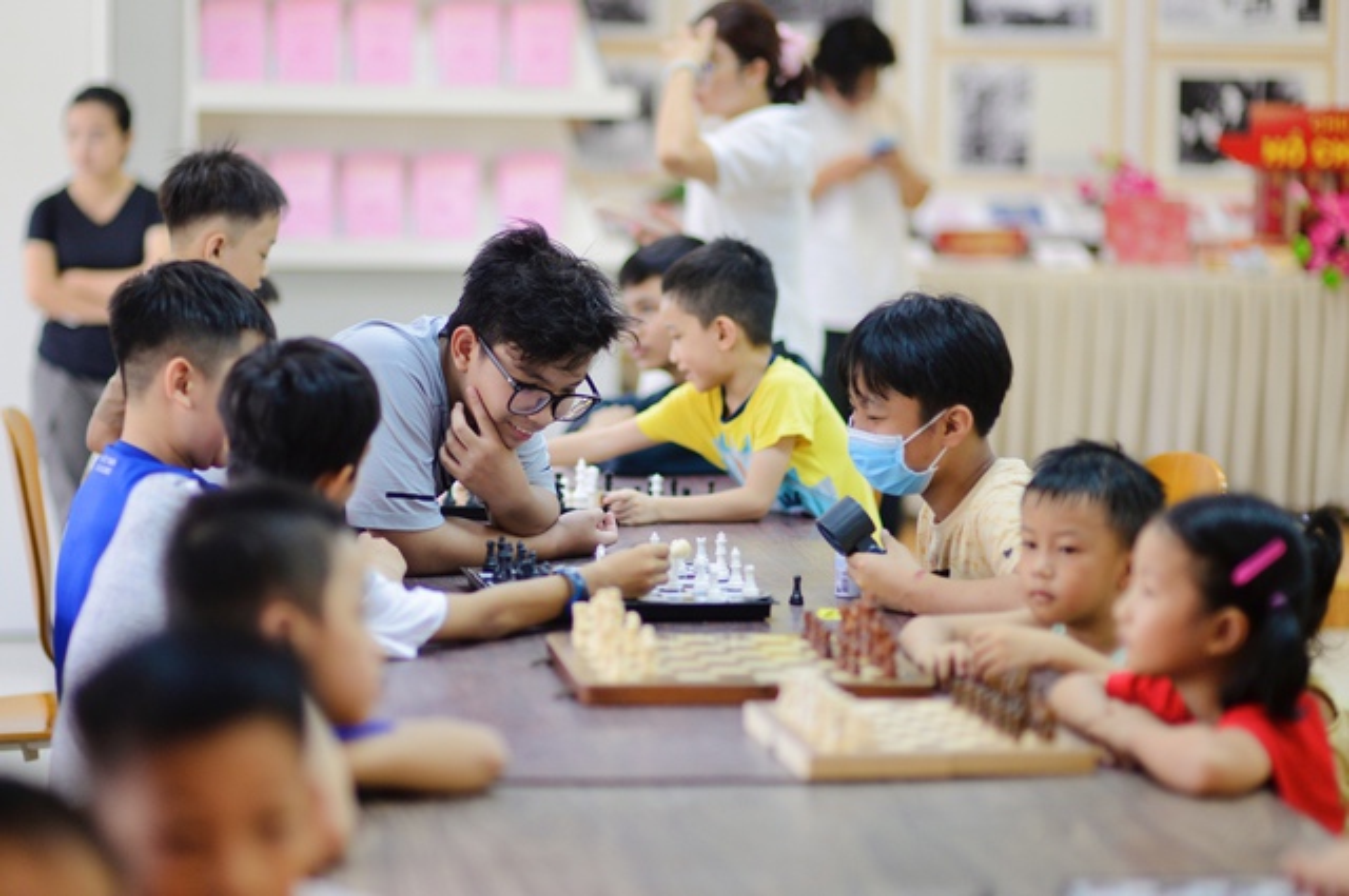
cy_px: 448
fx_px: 3181
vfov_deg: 16.0
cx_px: 674
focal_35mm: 85
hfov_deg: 23.9
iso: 800
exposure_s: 1/400
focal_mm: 85
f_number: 1.4
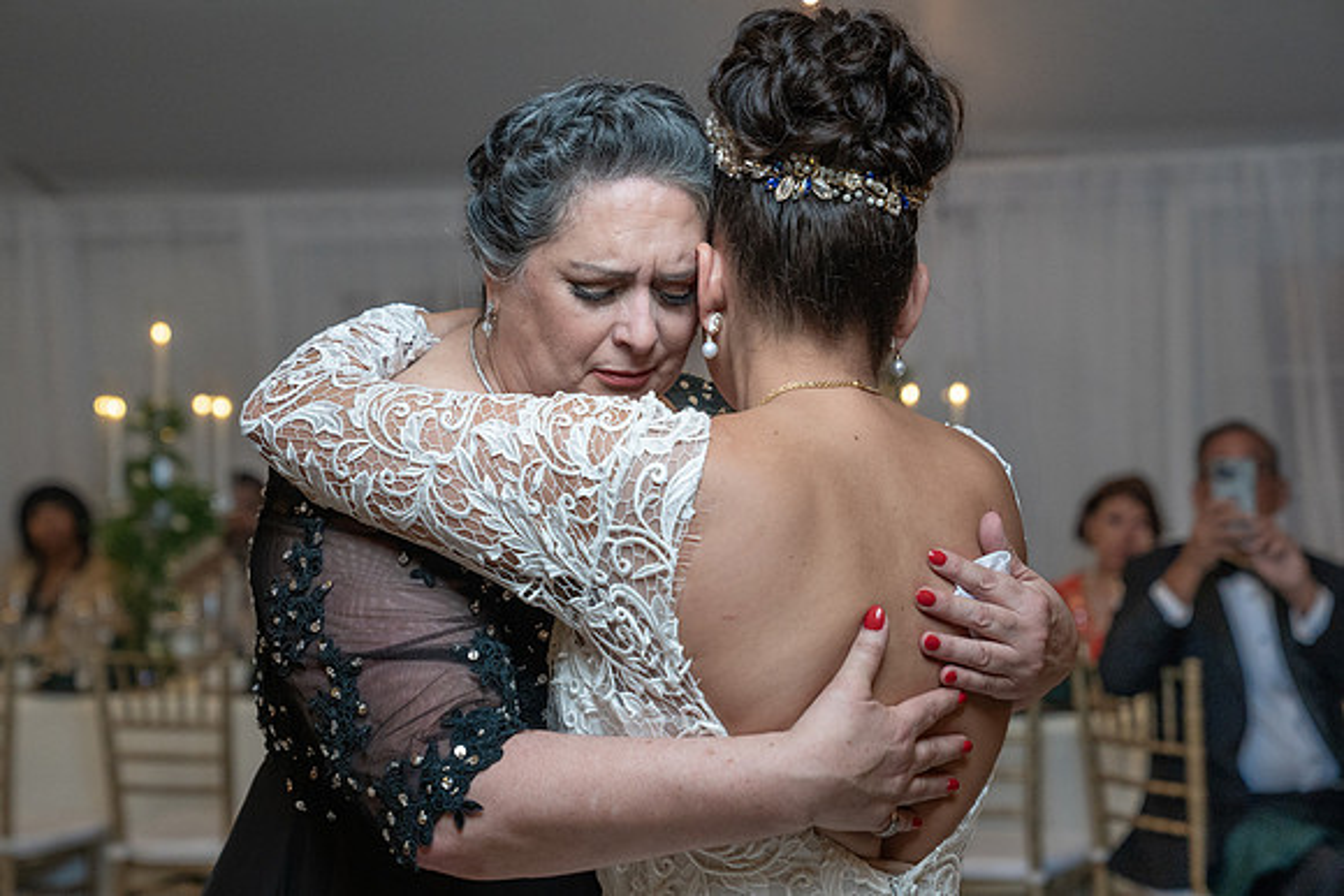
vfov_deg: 18.1
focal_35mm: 75
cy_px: 455
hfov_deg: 26.9
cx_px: 663
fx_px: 2815
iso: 2000
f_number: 4
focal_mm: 70
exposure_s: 1/200
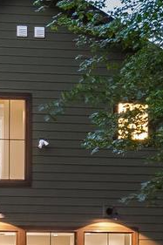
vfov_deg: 8.1
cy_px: 64
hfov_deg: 5.3
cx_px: -152
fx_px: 1734
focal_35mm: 255
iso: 100
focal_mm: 35
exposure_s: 13
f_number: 8
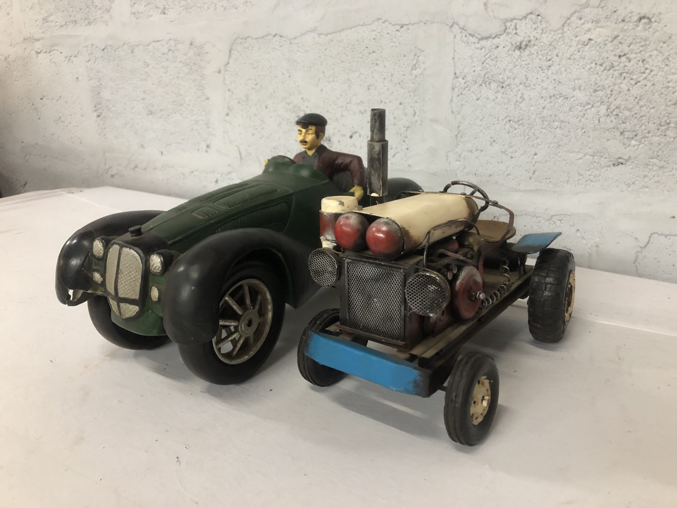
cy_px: 254
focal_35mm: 28
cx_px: 338
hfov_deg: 63.4
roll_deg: +0.2
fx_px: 548
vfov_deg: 49.7
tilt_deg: -16.2
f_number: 1.8
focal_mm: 3.99
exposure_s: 1/9
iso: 100
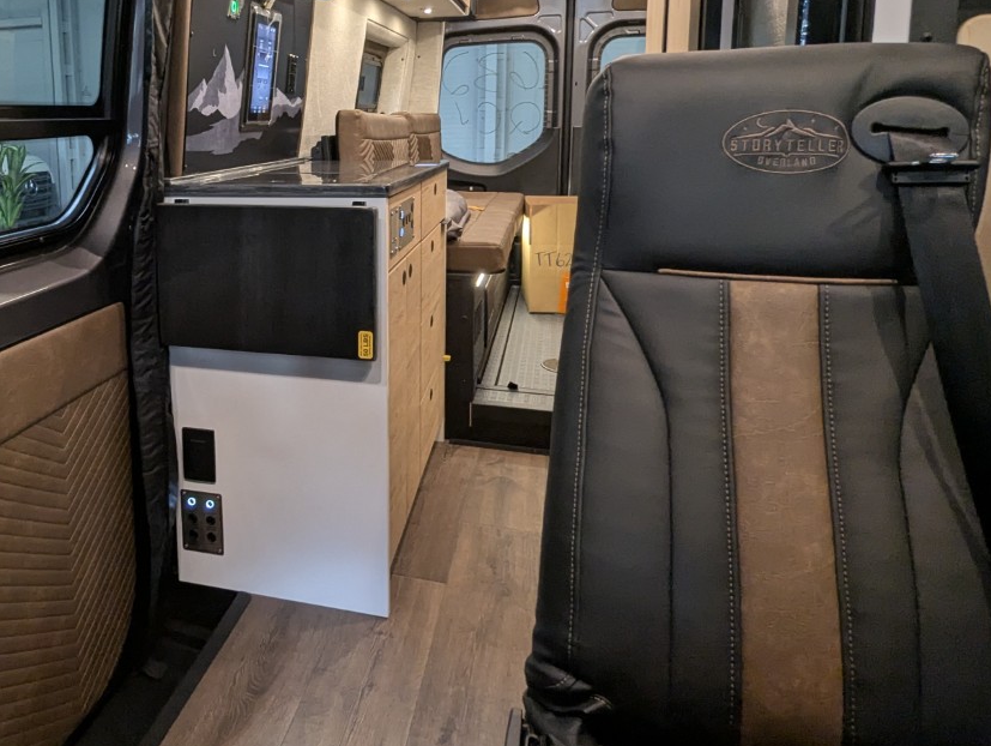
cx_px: 279
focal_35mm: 27
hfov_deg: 62.4
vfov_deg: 50.4
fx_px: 774
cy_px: 241
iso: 186
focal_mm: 2.35
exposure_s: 1/24.9
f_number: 2.2
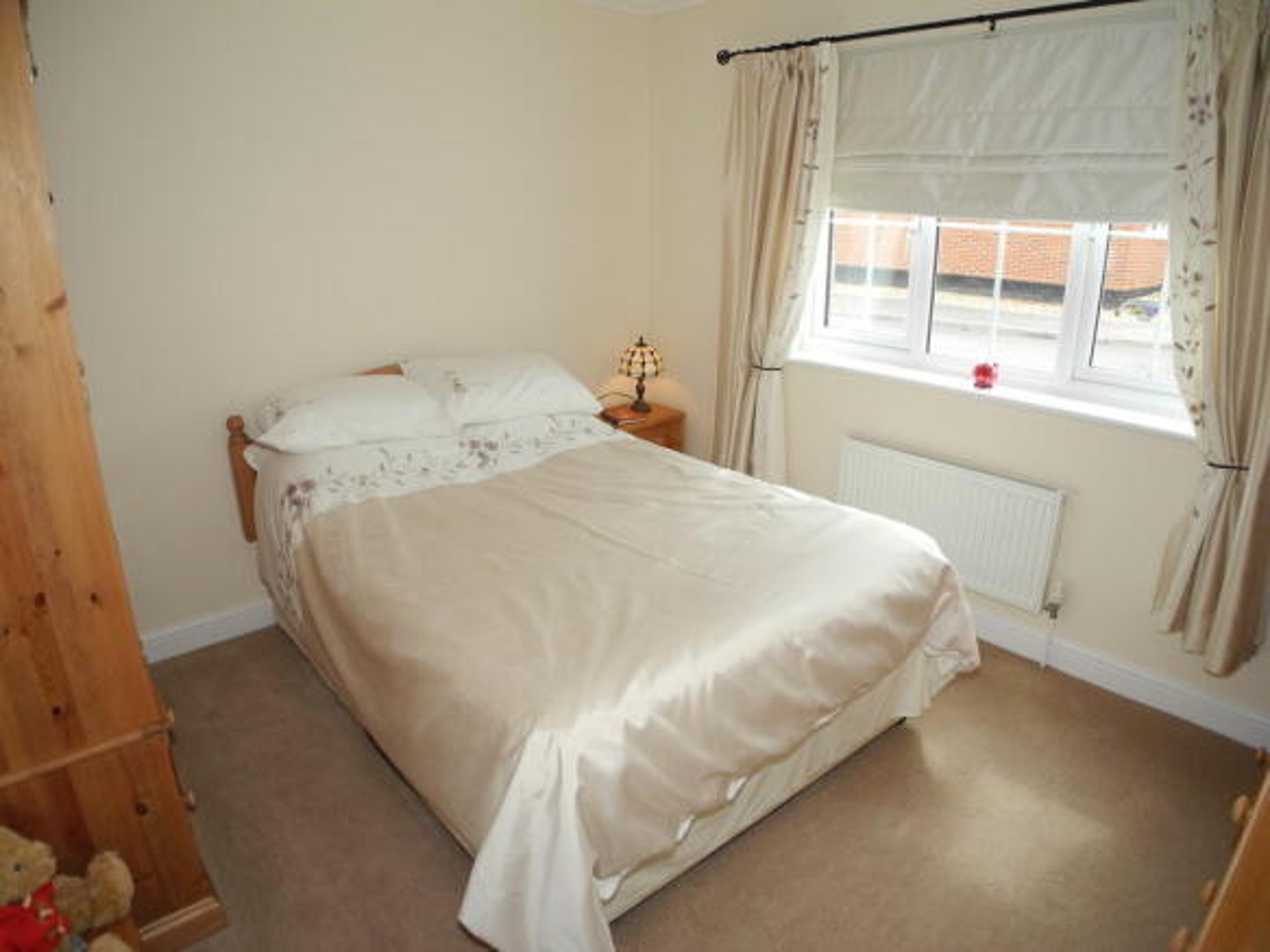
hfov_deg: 63.5
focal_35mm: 28
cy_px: 476
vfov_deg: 49.7
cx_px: 635
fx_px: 1027
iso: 100
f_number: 2.8
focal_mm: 6
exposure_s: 1/119
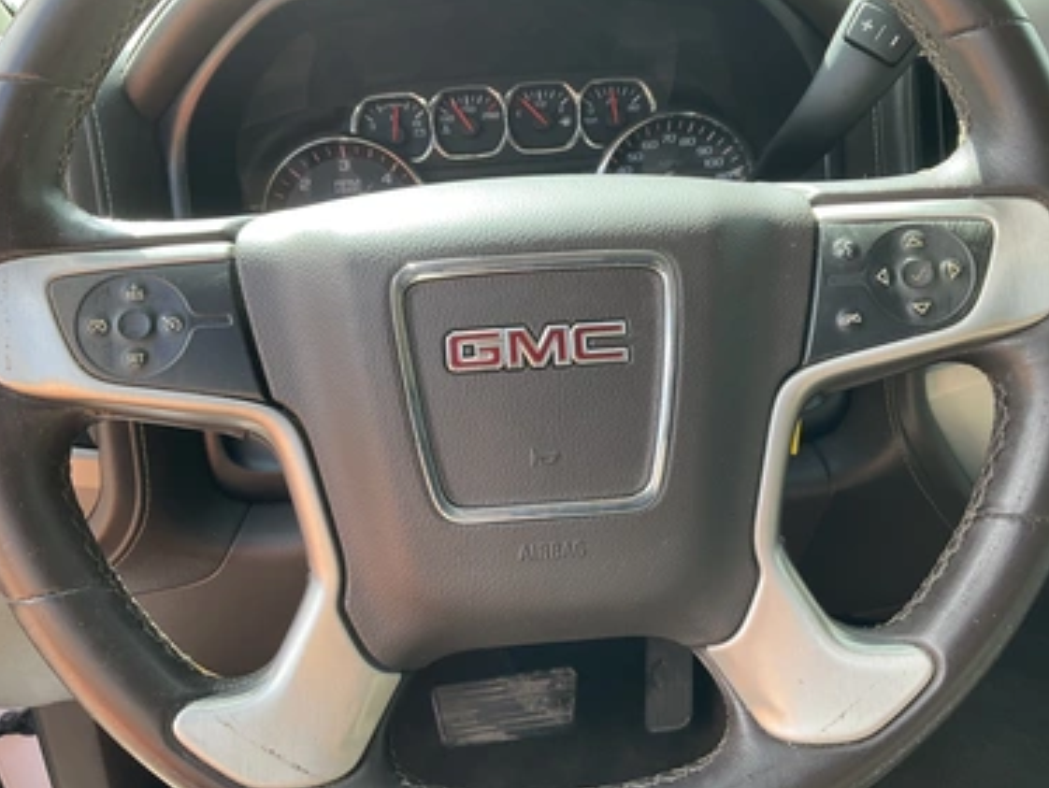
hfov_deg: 58.3
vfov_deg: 45.5
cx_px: 555
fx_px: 940
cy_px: 381
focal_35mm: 31
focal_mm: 3
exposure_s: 1/122
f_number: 1.8
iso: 20
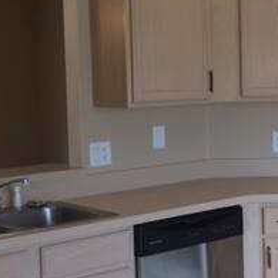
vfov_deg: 20.6
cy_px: 123
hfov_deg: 20.0
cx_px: 282
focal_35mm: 84
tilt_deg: -4.1
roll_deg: +2.5
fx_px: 763
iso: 32
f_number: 2.2
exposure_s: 1/38
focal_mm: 4.15
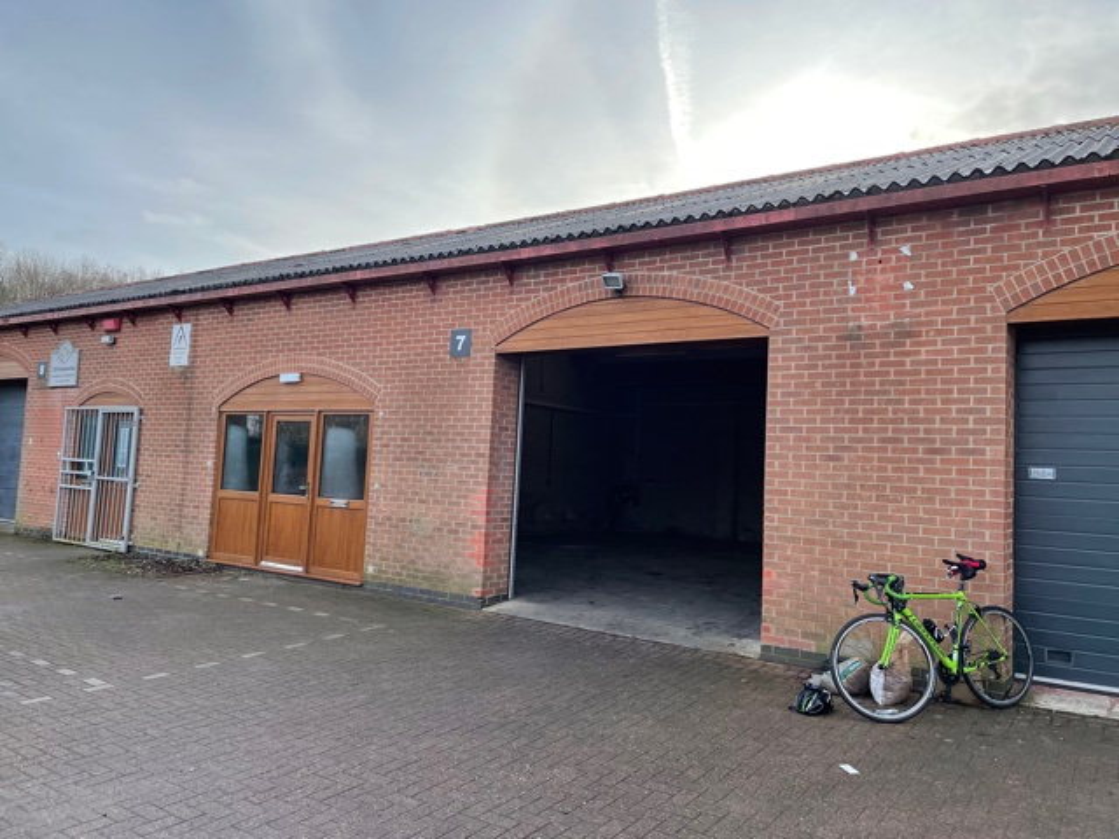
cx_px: 560
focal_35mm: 26
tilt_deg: +4.0
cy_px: 420
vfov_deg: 53.1
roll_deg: -2.6
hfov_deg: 67.3
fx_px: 840
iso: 32
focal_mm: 4.2
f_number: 1.6
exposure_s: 1/1233
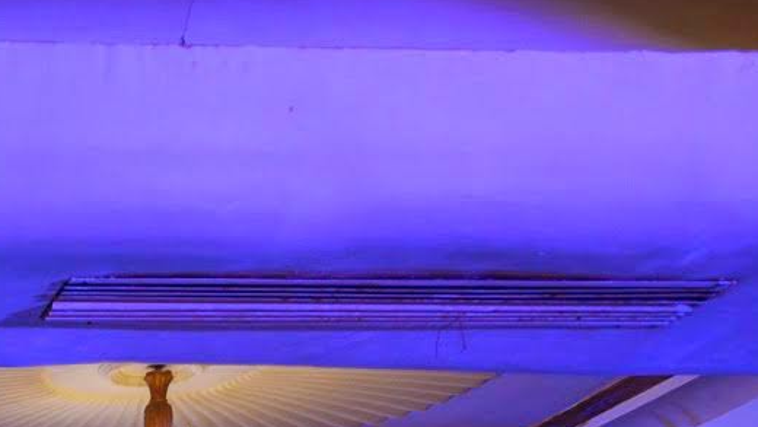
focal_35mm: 99
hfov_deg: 18.4
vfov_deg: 10.7
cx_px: -461
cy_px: 986
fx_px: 1991
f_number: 3.5
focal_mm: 24
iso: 1250
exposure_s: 1/320
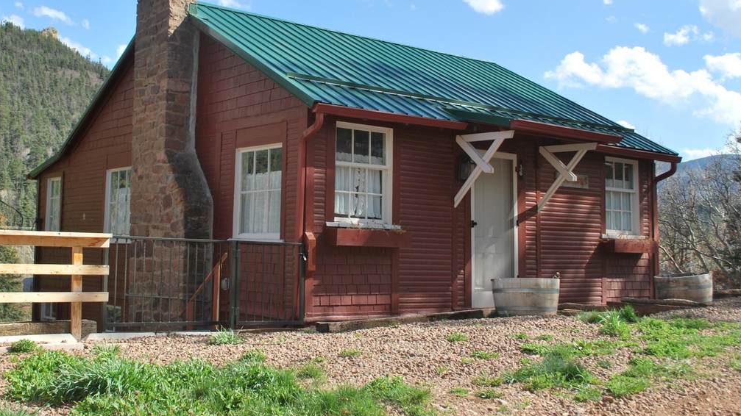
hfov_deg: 46.2
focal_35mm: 44
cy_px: 150
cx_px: 297
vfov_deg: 27.0
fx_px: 864
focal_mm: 22
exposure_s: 1/200
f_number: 7.1
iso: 100
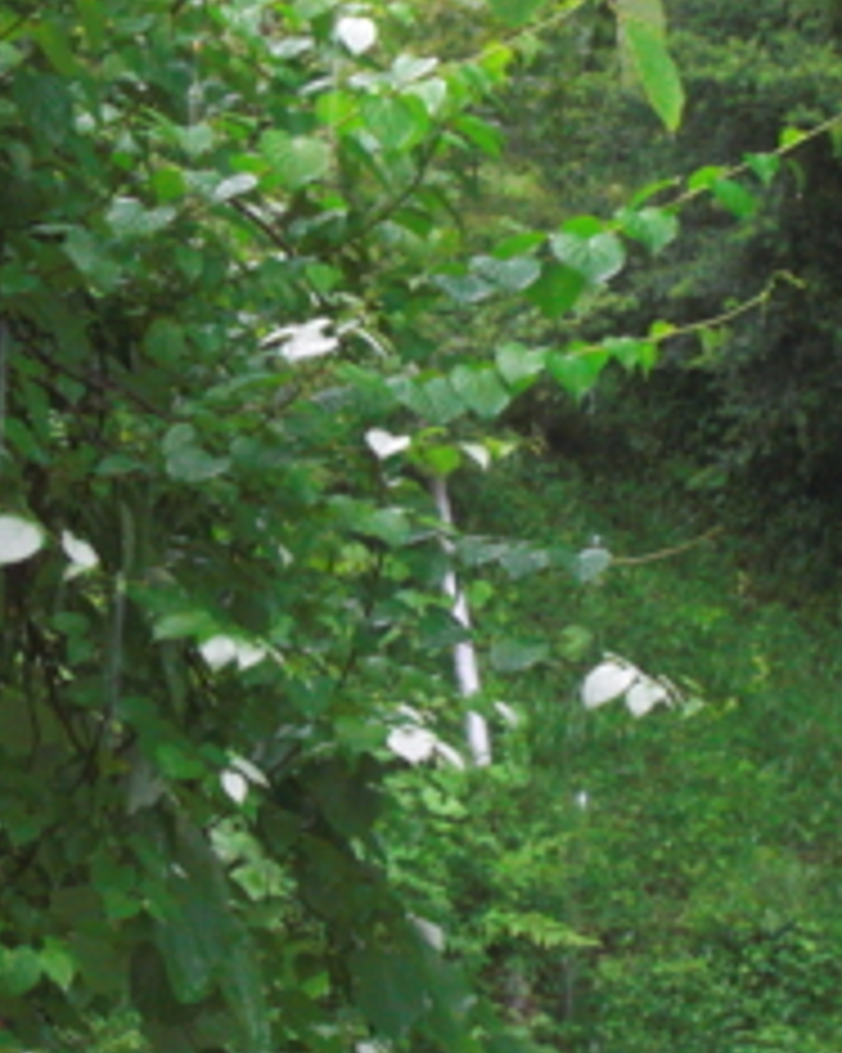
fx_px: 5455
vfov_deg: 11.0
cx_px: 468
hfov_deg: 8.8
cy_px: 508
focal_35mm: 175
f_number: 5.2
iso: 200
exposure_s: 1/60
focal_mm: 16.5
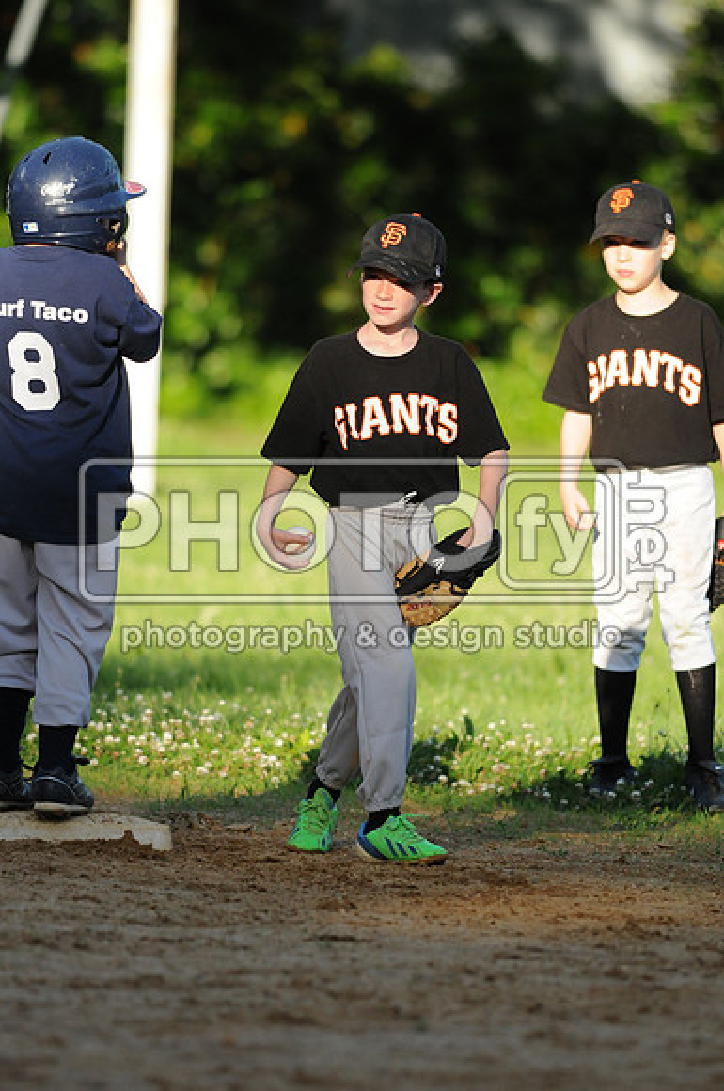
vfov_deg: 4.6
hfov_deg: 3.0
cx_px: 362
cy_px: 546
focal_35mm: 450
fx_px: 13615
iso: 800
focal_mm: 300
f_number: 4
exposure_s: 1/2500
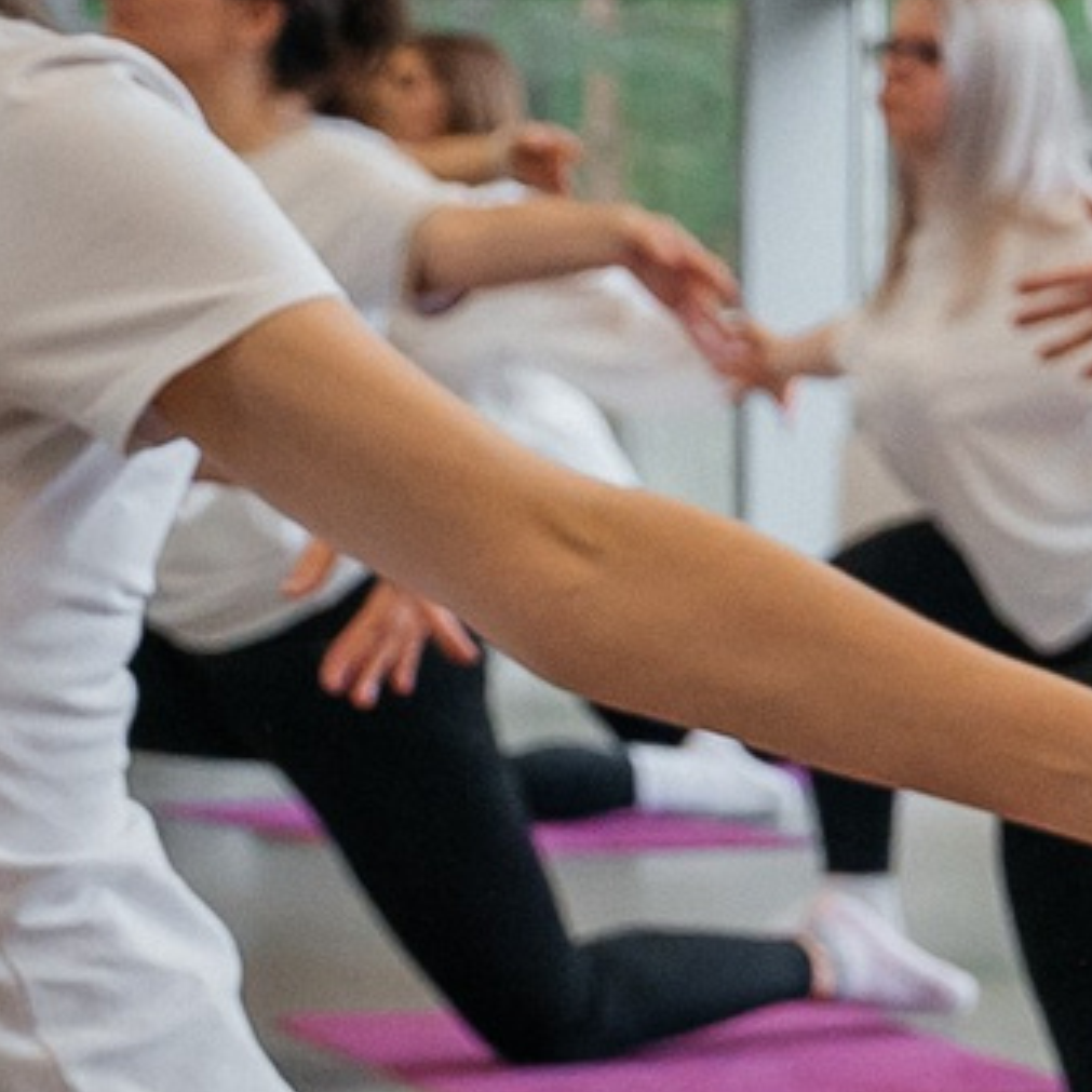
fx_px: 6924
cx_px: 2917
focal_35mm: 194
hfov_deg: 8.1
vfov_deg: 8.9
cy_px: 1323
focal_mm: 28
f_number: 4
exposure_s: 1/250
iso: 400
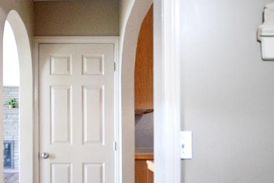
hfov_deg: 54.0
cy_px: 151
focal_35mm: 32
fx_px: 244
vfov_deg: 39.3
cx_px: 49
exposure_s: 1/60
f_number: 3.5
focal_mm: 10
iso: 800
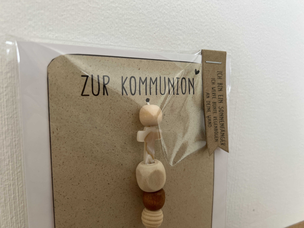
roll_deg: -2.4
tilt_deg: -11.1
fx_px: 228
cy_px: 114
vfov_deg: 53.1
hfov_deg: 67.3
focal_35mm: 26
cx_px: 152
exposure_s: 1/50
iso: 80
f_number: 1.5
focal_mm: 5.7
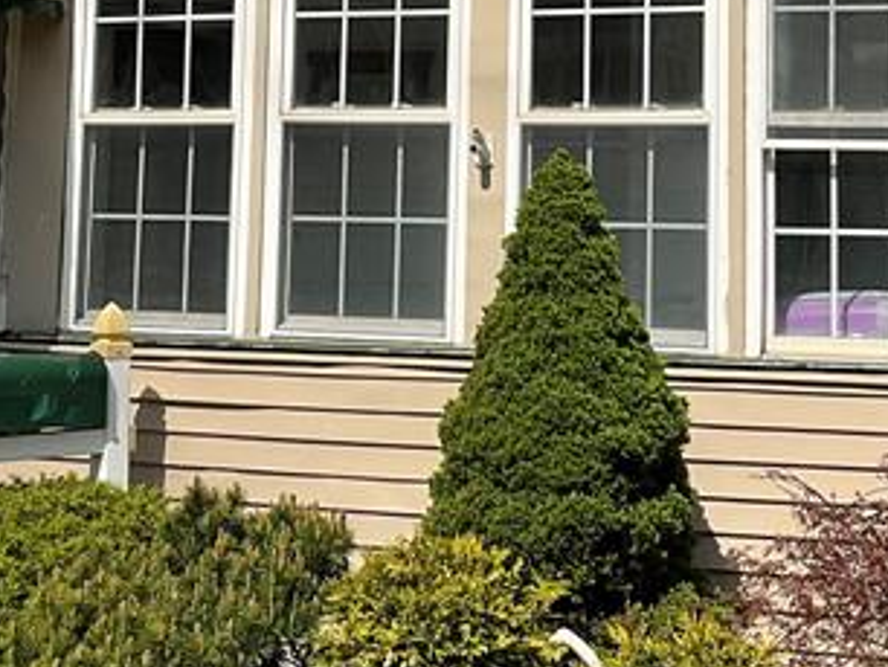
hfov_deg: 20.2
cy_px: -46
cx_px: 435
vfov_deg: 14.9
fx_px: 2490
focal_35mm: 97
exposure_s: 1/3322
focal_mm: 3
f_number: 1.8
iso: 16
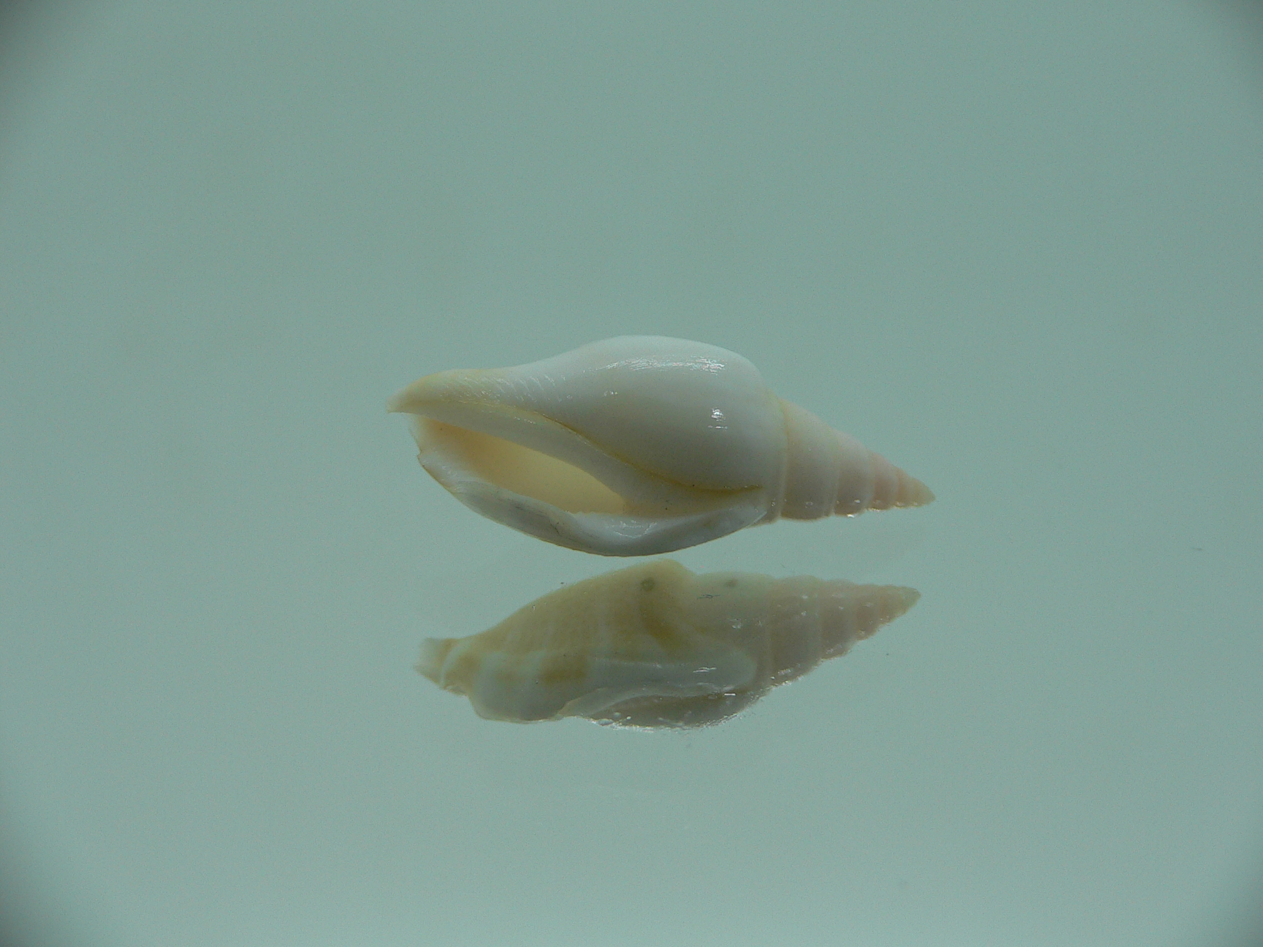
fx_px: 1277
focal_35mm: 35
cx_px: 632
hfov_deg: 52.6
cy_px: 474
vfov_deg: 40.7
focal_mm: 4.6
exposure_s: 1/80
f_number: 2.8
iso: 80
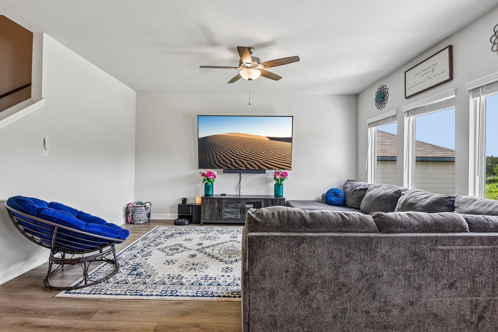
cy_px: 166
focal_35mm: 16
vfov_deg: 73.7
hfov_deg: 96.7
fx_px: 221
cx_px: 249
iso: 450
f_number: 8
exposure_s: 1/15
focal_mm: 16
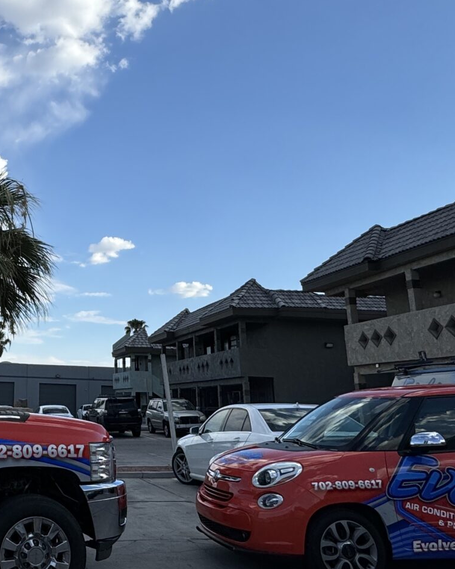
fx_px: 623
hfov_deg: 35.9
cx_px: -7
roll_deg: -2.2
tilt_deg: +14.0
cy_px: 247
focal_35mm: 37
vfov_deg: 49.0
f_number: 2.2
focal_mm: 2.22
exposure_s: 1/1832
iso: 50
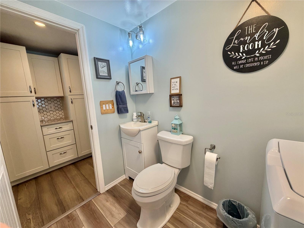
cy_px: 114
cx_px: 152
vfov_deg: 85.7
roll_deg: +3.6
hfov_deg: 102.1
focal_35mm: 14
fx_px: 123
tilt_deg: -7.8
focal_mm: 2.22
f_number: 2.2
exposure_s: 1/120
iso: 160
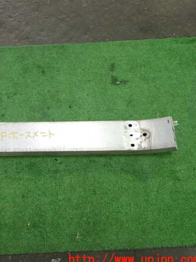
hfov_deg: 33.5
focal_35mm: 41
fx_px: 310
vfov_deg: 45.8
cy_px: 133
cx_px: 24
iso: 250
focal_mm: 5.4
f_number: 2.3
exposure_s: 1/30
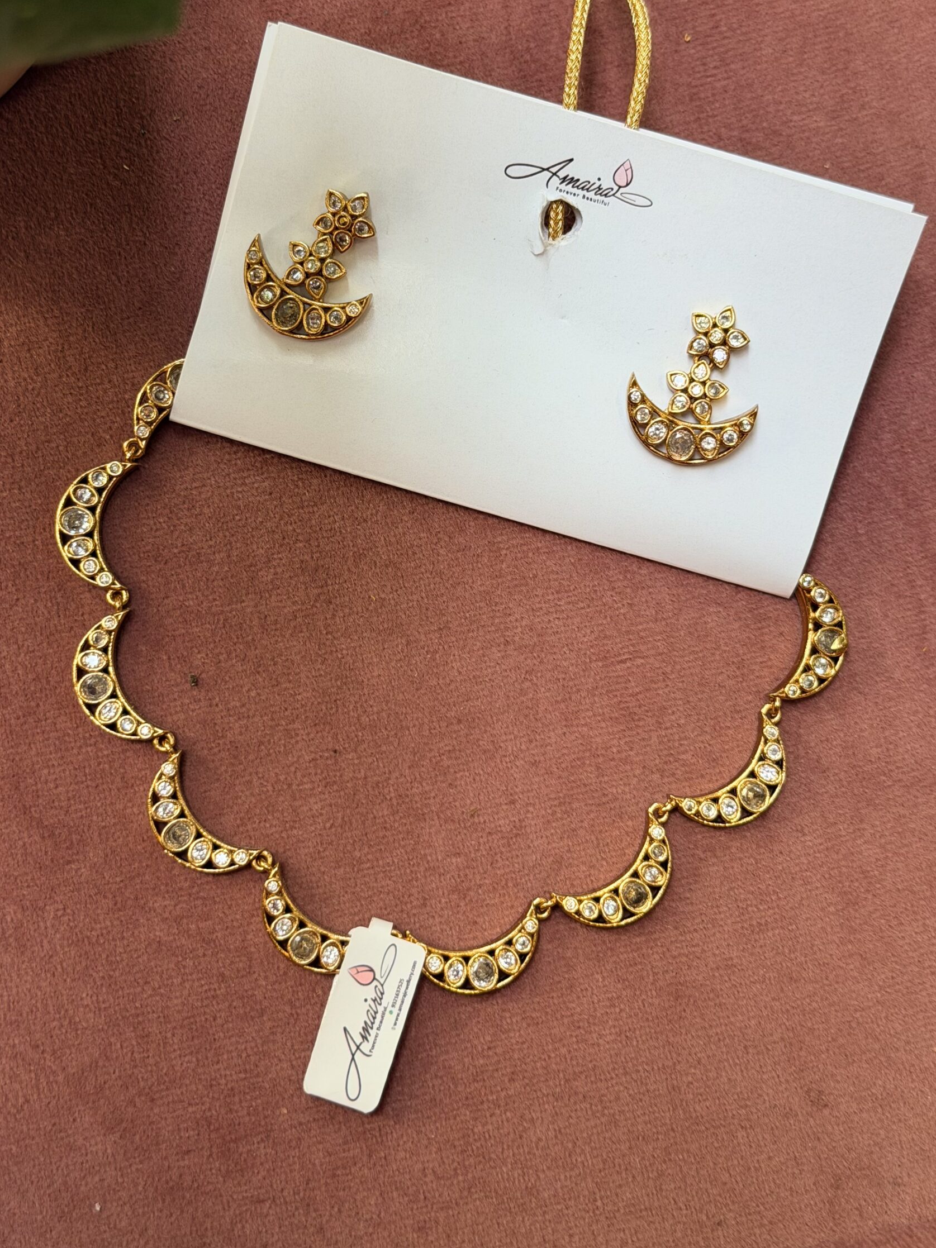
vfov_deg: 34.9
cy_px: 544
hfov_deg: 26.5
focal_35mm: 55
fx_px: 1983
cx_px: 428
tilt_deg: -82.2
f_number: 1.78
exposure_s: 1/121
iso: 64
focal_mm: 6.76
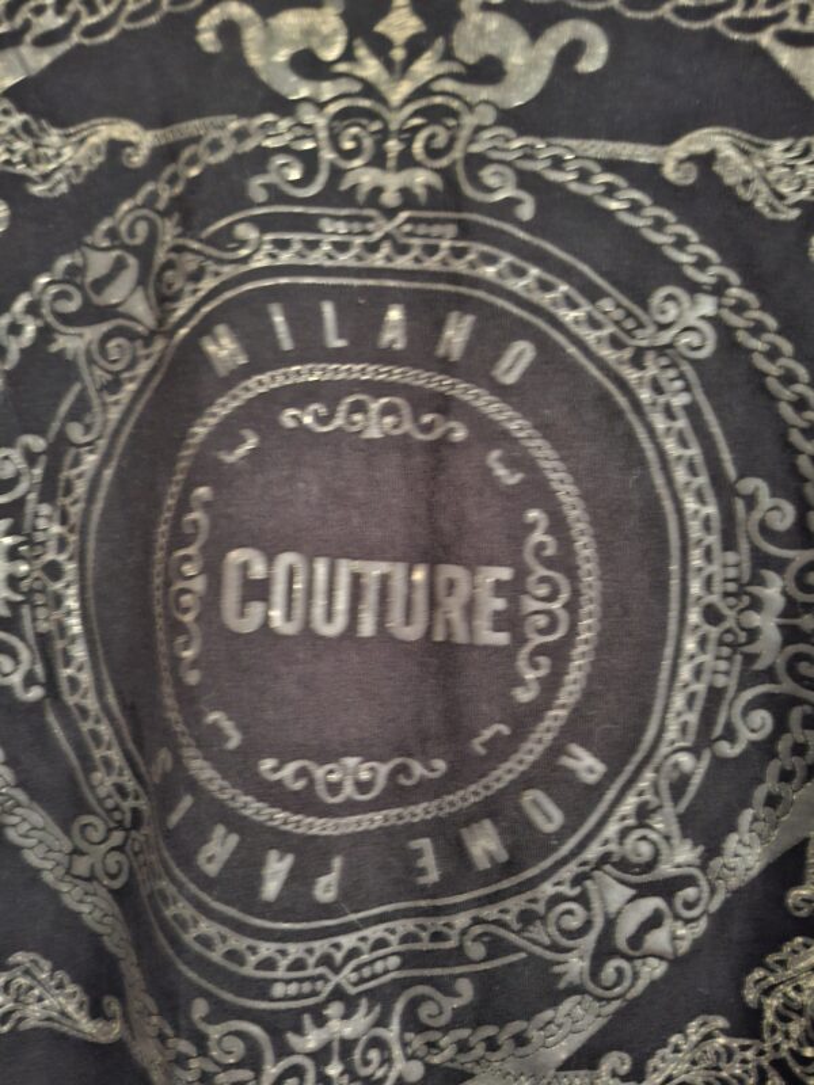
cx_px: 407
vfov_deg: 73.9
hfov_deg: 58.9
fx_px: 721
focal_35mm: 23
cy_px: 542
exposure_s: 1/10
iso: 1250
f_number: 1.8
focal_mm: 5.54
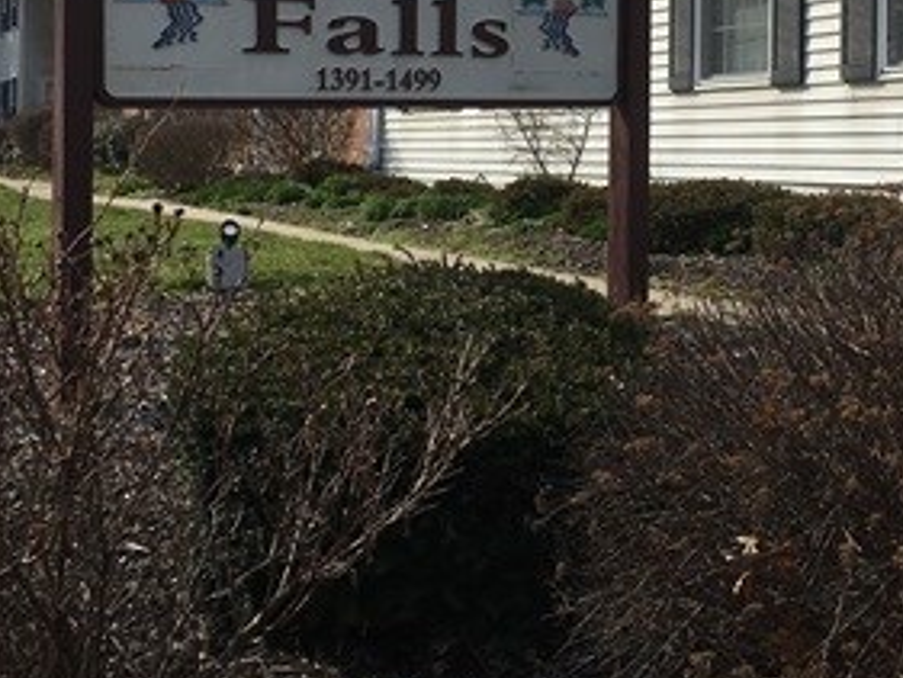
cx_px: 585
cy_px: 106
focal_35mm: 66
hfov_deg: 29.2
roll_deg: -1.1
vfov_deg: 21.9
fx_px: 1722
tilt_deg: +3.0
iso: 25
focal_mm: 4.15
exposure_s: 1/2079
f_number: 2.2
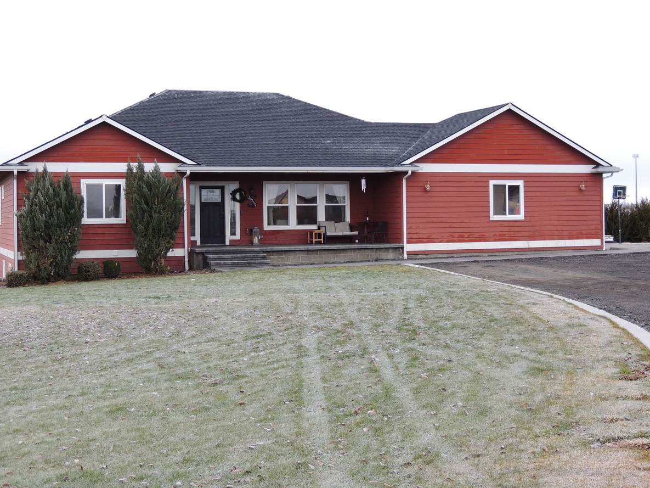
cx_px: 307
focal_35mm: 54
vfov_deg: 27.0
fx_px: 1014
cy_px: 237
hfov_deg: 35.5
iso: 100
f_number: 3.6
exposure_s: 1/125
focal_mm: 8.9
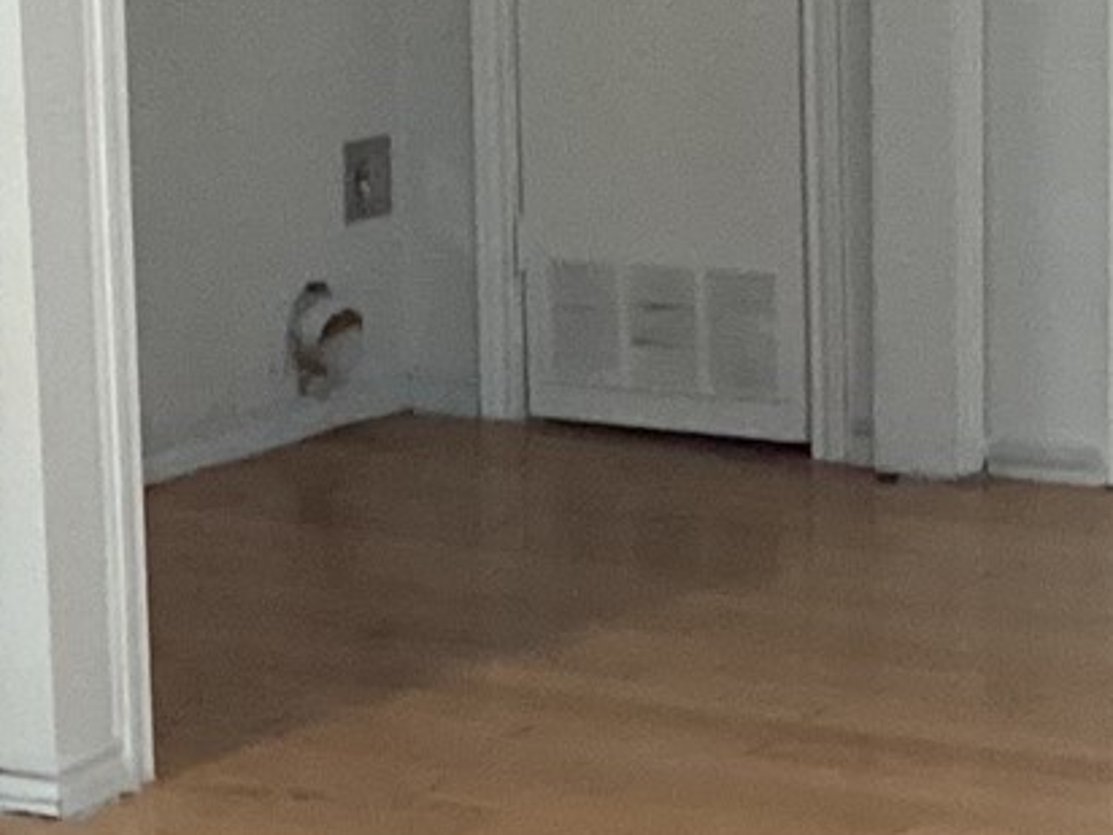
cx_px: 327
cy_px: 373
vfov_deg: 9.6
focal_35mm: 154
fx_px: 4952
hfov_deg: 12.8
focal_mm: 3.3
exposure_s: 1/30
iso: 400
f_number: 2.4
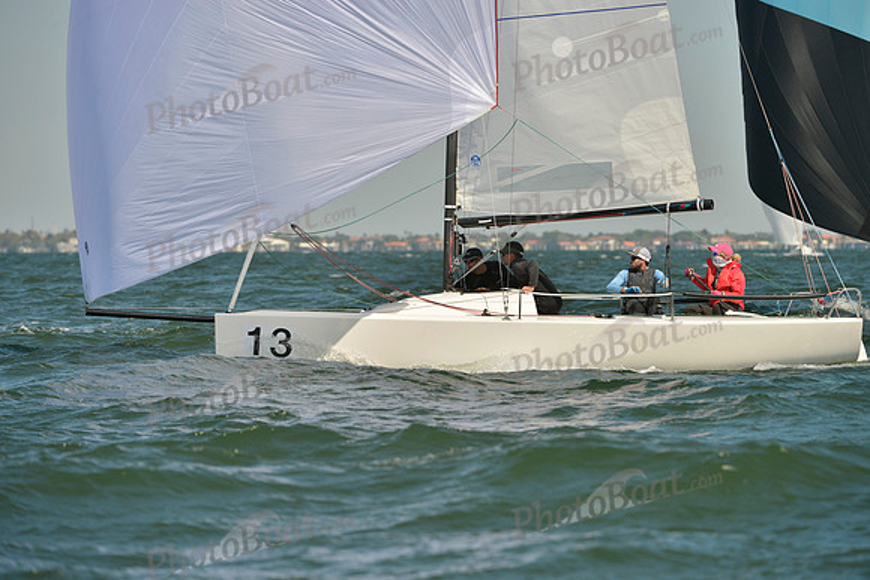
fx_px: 7010
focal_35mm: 290
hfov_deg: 7.1
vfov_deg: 4.7
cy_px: 290
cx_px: 435
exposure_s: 1/1600
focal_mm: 290
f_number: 7.1
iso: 280
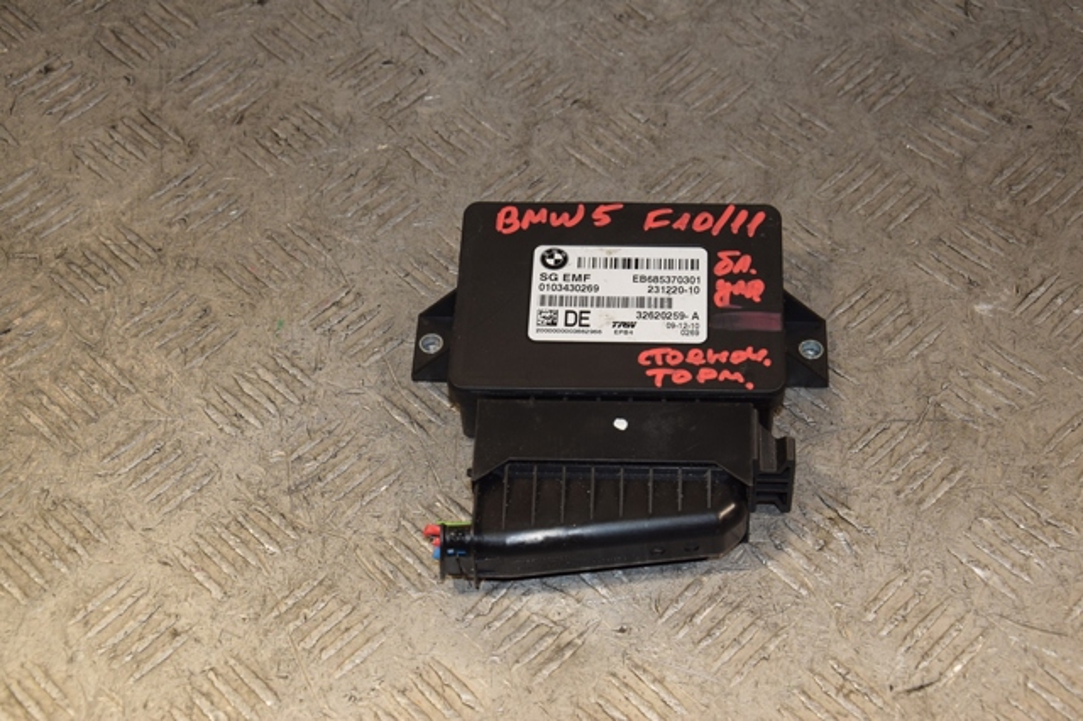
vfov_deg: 20.1
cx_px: 542
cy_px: 360
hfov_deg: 29.9
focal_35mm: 68
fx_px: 2029
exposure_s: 1/200
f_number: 6.3
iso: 800
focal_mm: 45
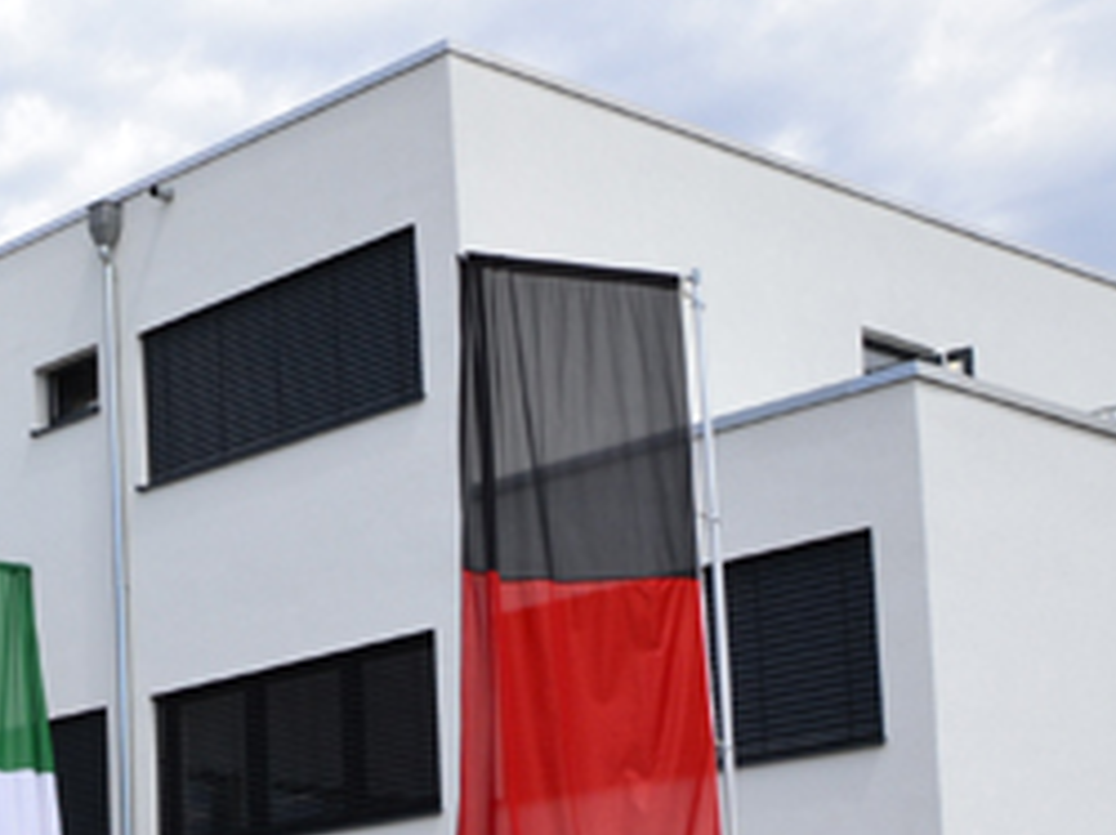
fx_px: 2512
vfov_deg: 18.0
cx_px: -437
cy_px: 973
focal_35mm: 78
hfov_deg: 21.9
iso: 400
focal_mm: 18
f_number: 11
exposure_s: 1/500
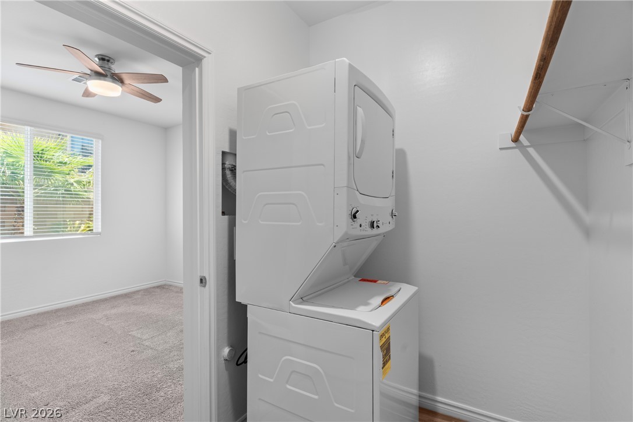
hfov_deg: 93.3
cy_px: 211
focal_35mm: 17
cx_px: 316
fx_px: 299
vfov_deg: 70.4
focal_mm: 17
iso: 400
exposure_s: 1/5
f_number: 8
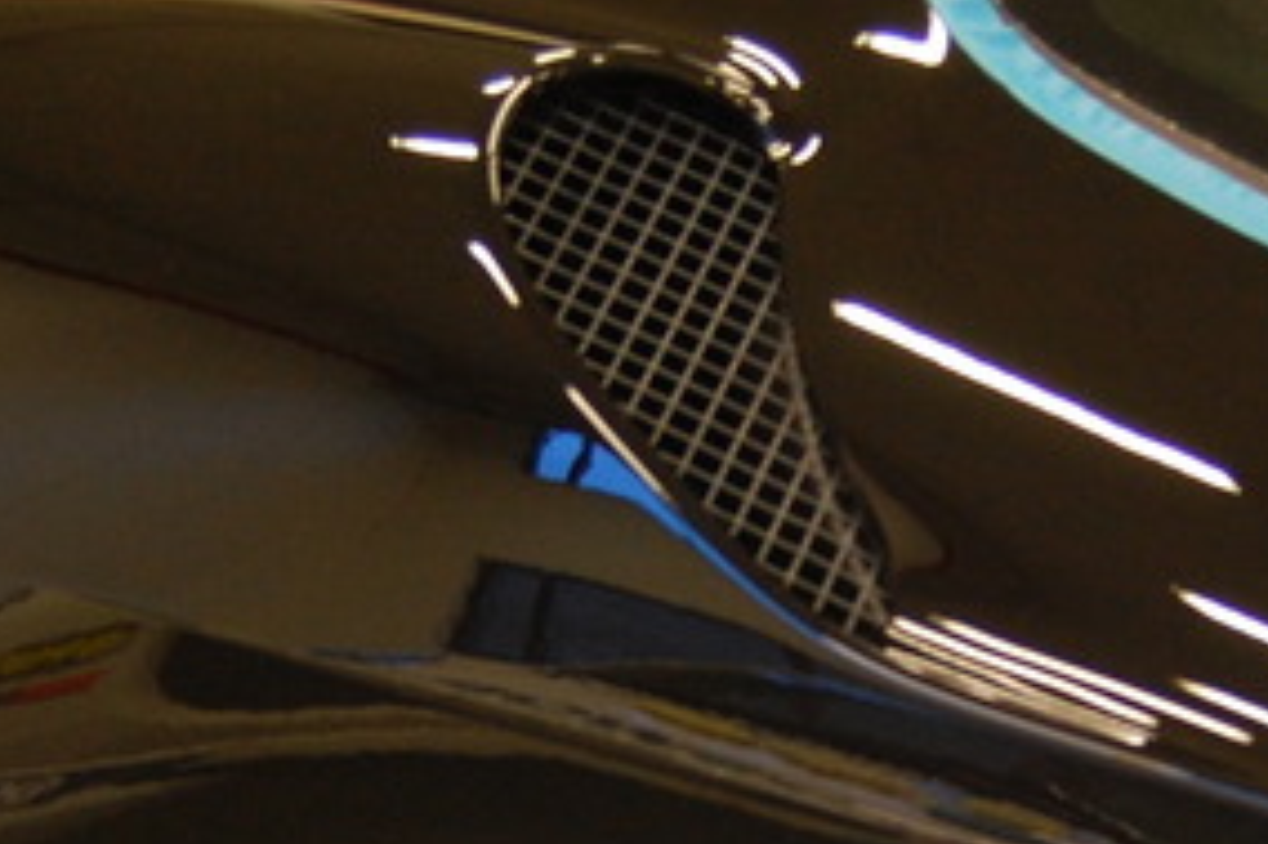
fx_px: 3802
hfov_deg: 18.9
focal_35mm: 108
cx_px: 759
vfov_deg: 12.5
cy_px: 873
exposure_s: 1/30
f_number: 3.8
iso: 640
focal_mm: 20
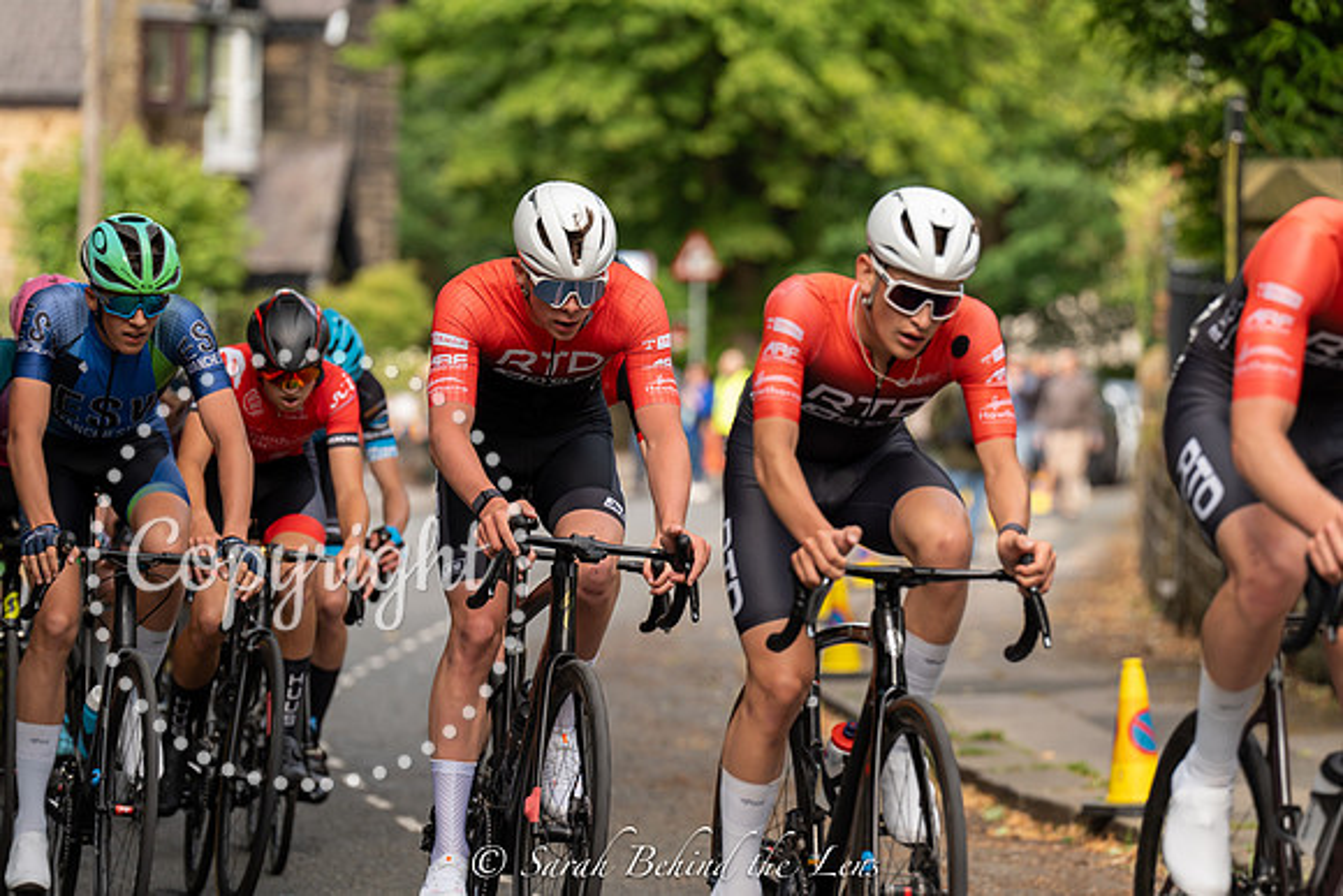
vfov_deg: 7.3
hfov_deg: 10.9
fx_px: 7015
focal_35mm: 188
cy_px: 448
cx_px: 672
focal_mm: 188
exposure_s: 1/640
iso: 400
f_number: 4
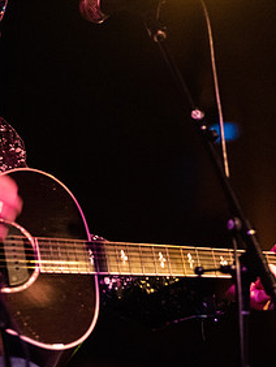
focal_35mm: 267
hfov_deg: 5.6
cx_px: 100
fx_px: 2834
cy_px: 127
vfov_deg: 7.4
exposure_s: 1/80
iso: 3200
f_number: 3.2
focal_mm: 135
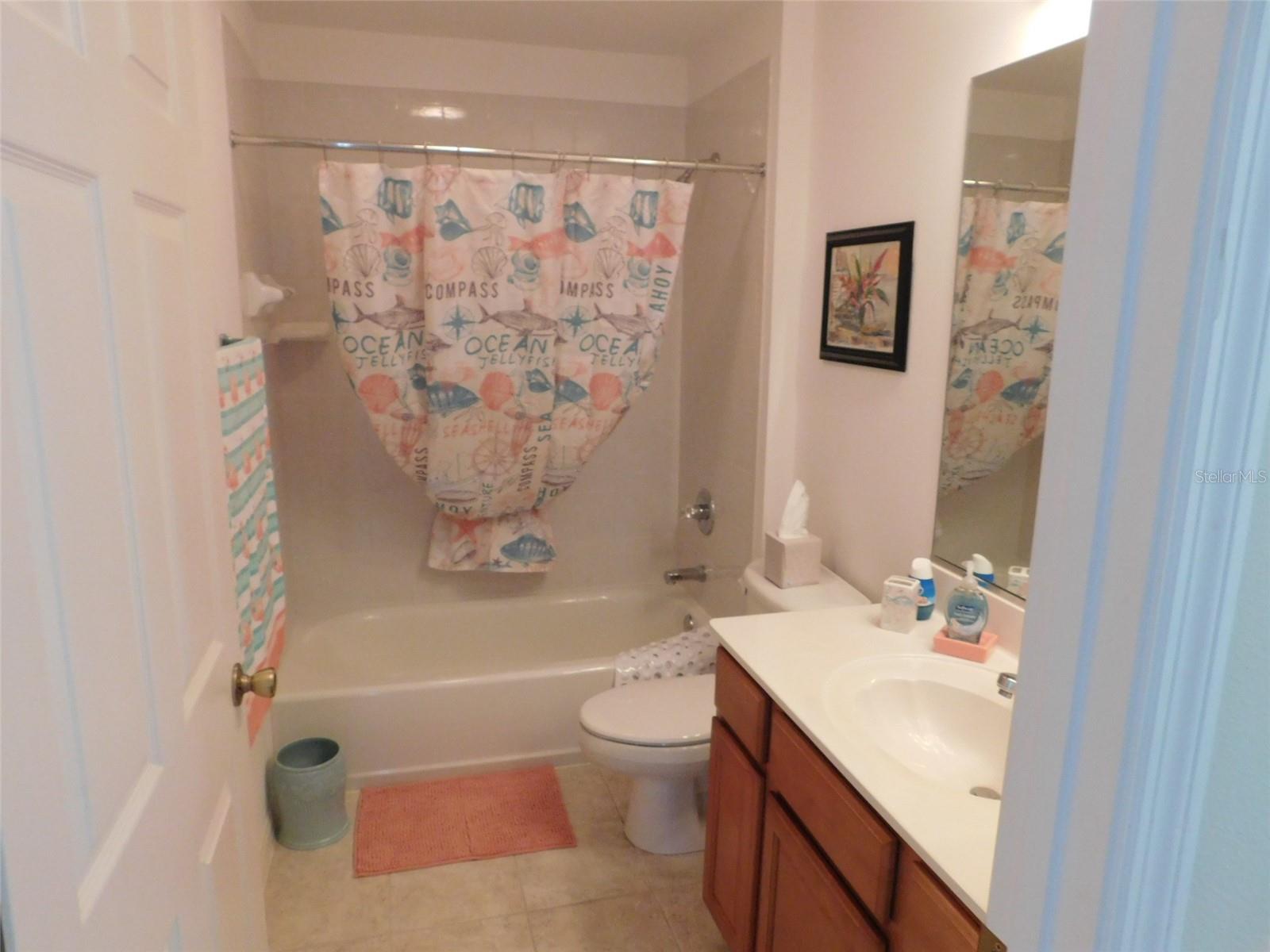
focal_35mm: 24
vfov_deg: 56.8
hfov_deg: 71.6
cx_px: 635
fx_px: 881
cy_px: 476
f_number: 3
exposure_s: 1/30
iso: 400
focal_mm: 4.1
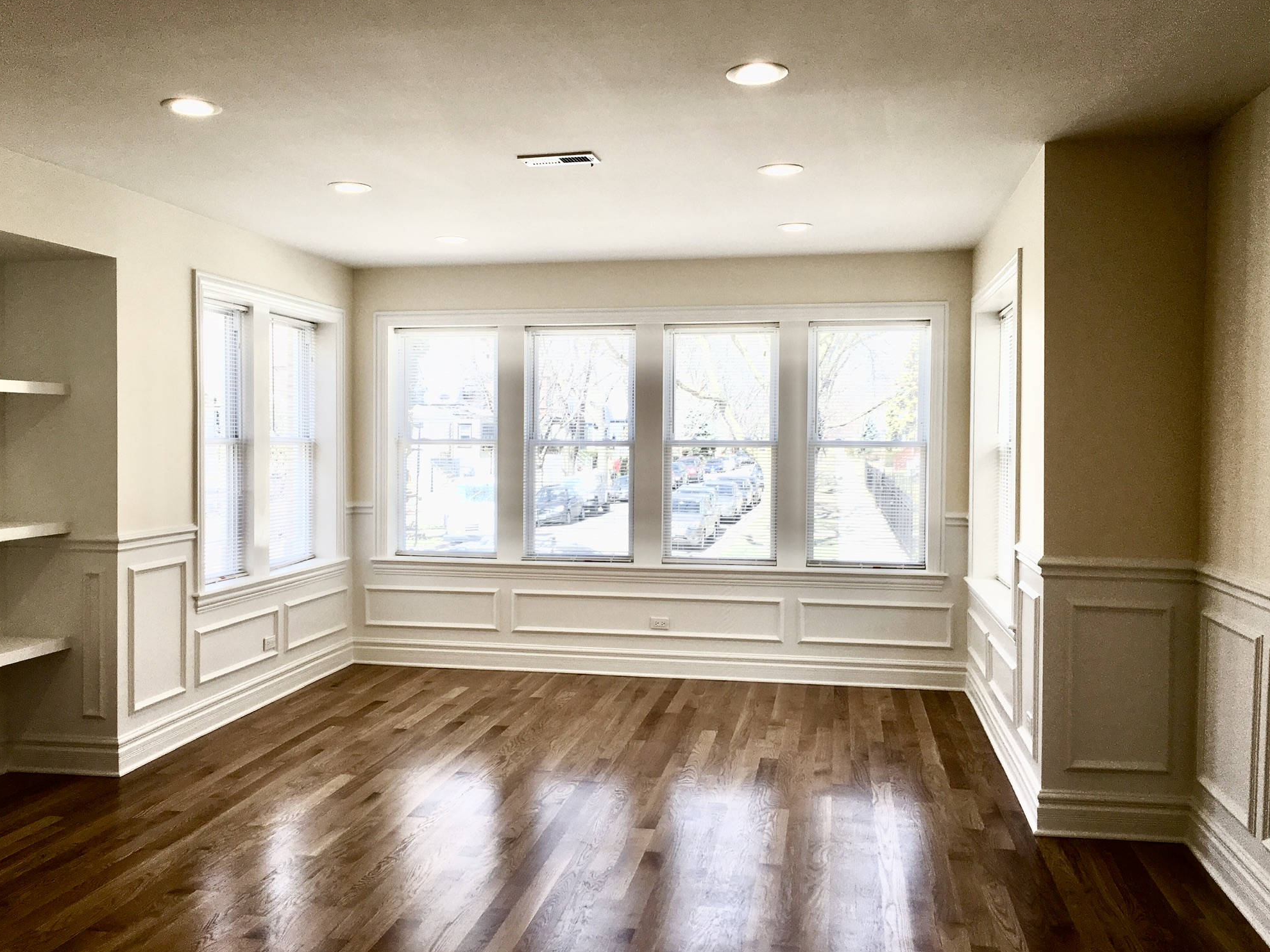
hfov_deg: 60.0
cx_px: 629
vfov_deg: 46.8
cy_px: 473
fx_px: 1101
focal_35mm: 30
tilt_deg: -0.9
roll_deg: -0.1
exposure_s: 1/120
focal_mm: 4.15
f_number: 2.2
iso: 25
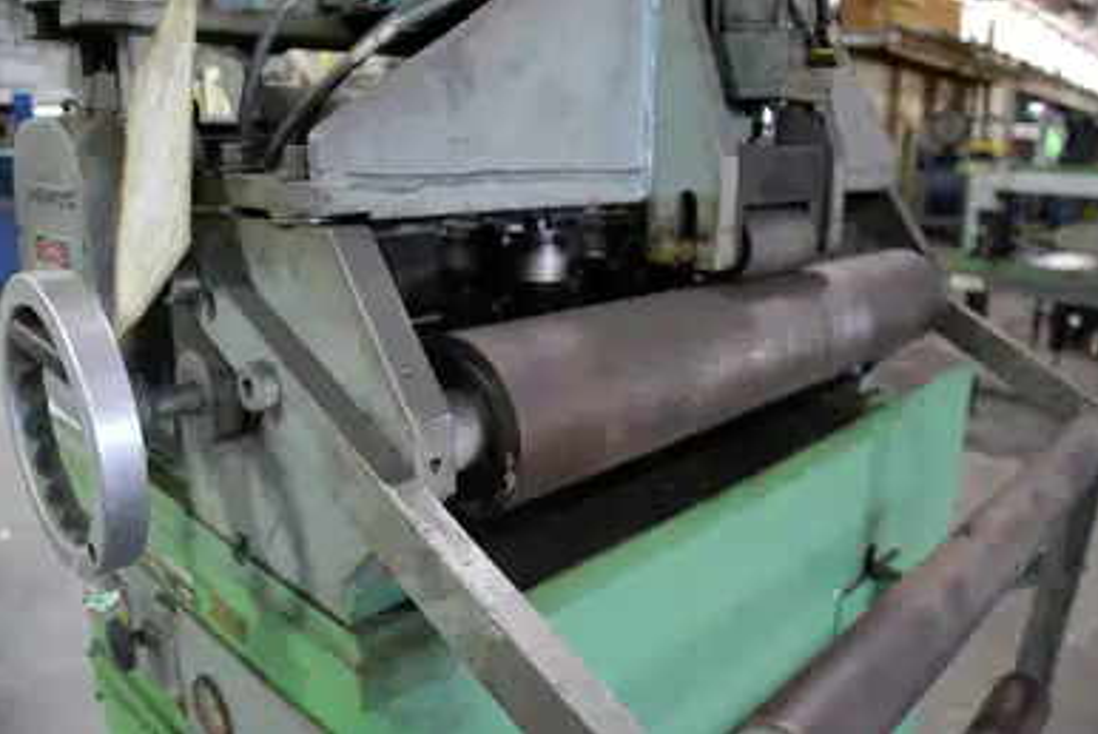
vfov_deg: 46.5
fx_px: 855
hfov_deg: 65.4
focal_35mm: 28
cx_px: 560
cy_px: 356
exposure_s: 1/25
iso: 1600
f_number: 3.5
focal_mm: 18
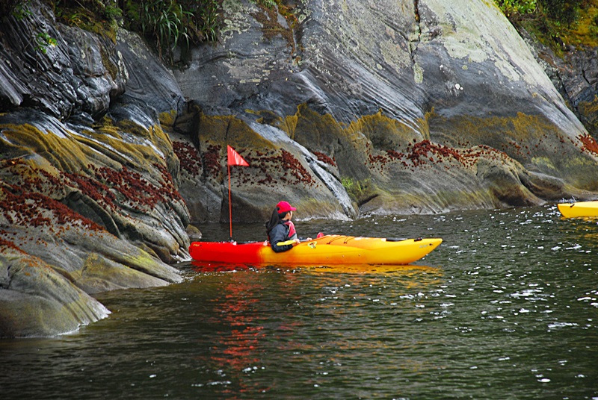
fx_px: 2994
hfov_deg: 11.4
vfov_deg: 7.7
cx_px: 299
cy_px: 200
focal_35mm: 180
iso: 400
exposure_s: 1/160
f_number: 5.6
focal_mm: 120
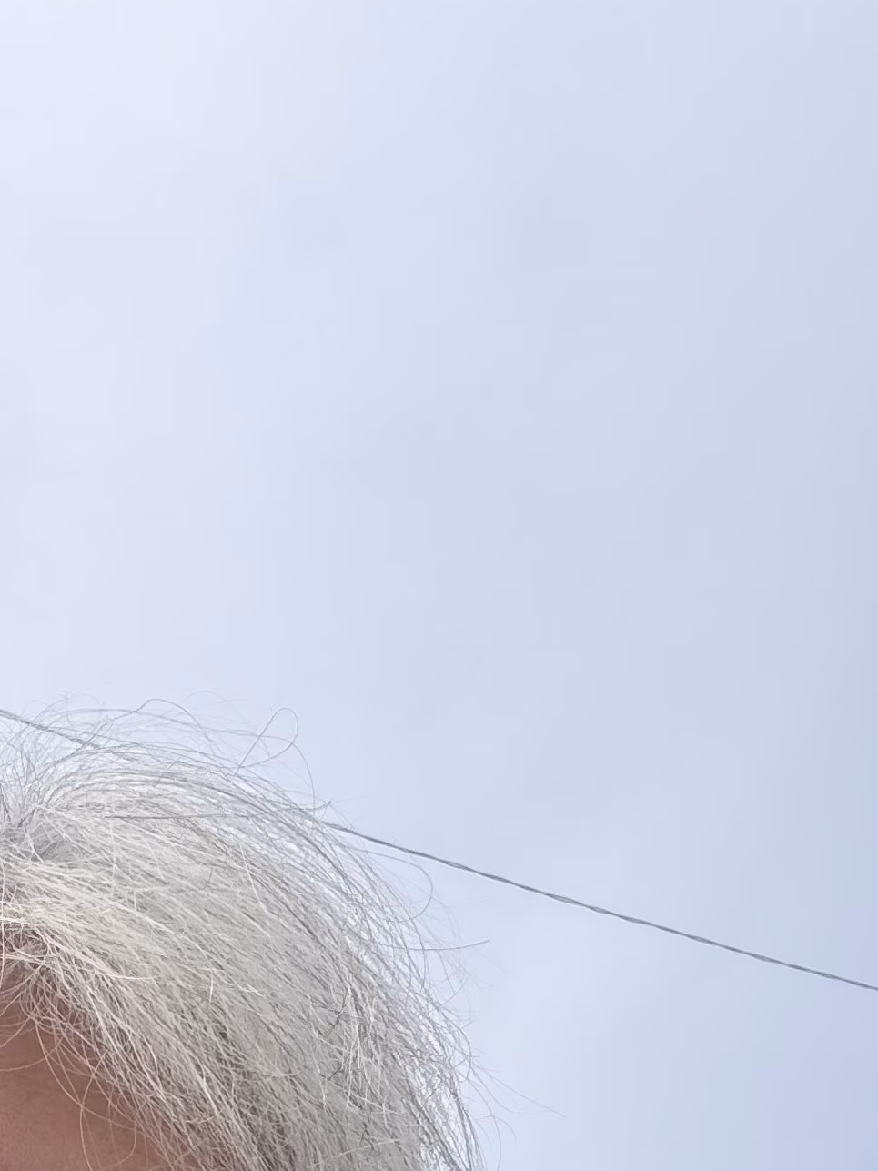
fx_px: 2435
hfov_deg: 19.8
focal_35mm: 72
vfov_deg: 24.6
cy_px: 1380
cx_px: -25
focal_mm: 2.71
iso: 40
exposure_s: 1/826
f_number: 1.9
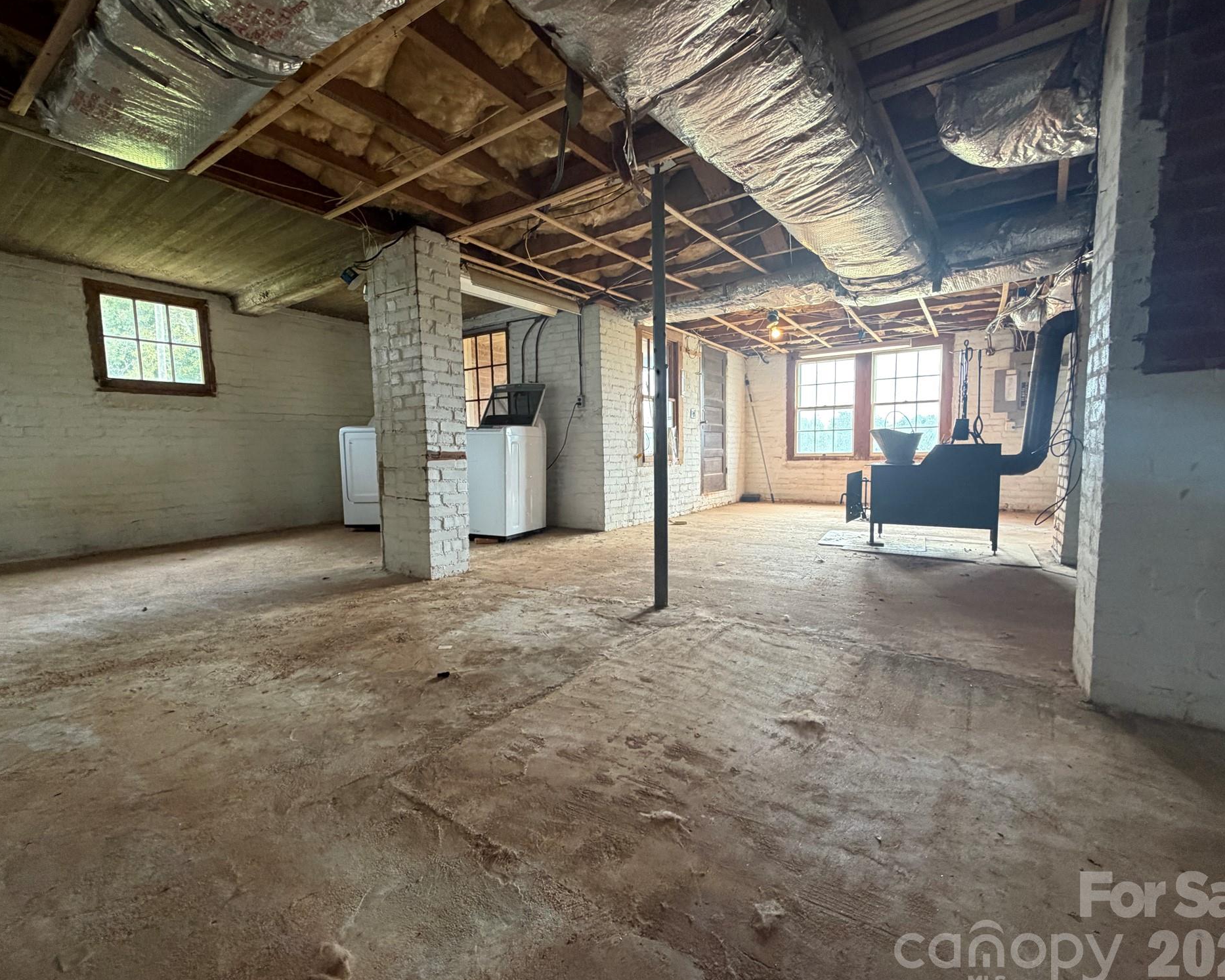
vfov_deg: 84.0
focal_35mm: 15
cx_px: 617
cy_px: 496
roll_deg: +1.1
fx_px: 544
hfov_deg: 96.8
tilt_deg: -5.0
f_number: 2.2
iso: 320
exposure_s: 1/60
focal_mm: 2.22
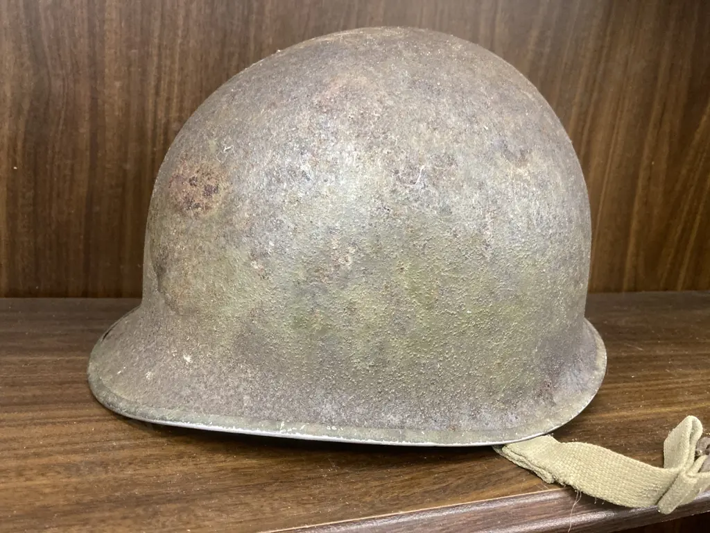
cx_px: 355
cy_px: 266
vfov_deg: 49.7
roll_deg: -6.9
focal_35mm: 28
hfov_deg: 63.4
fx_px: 574
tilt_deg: -11.9
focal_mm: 3.99
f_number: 1.8
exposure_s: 1/33
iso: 320
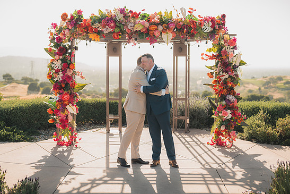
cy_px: 92
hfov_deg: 37.5
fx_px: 427
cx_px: 145
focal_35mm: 53
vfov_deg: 25.5
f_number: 2
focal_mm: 50
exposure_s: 1/1000
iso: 50
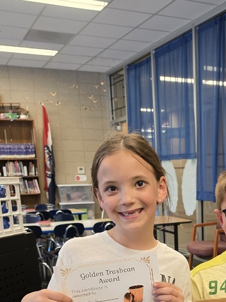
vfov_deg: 35.4
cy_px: 285
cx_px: 198
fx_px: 435
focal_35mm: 50
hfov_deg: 28.1
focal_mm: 6.5
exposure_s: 1/120
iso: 200
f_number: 1.4
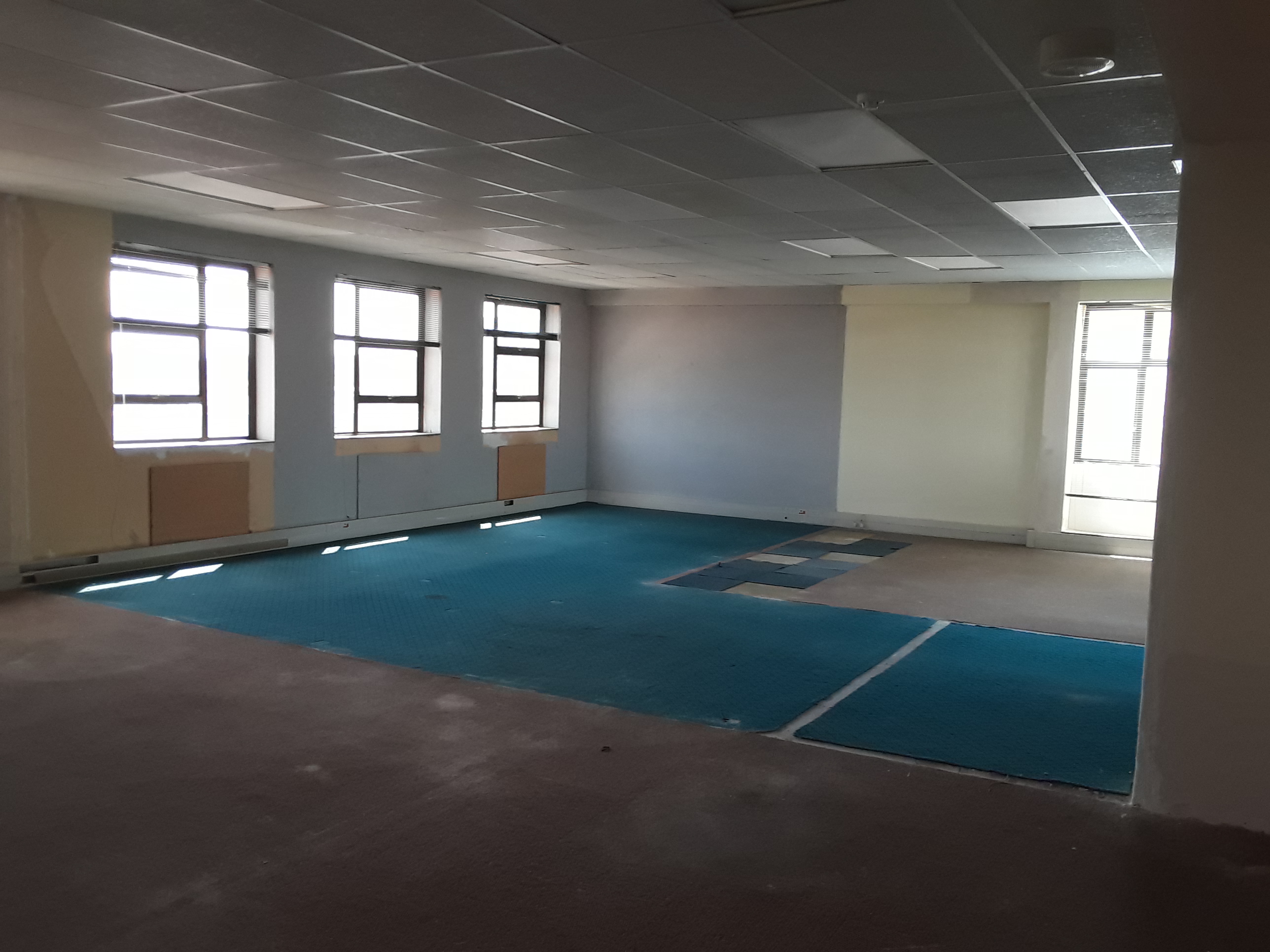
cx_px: 635
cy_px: 476
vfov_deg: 46.8
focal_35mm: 30
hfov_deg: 60.0
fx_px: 1101
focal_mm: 2.2
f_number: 1.9
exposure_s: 1/50
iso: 64
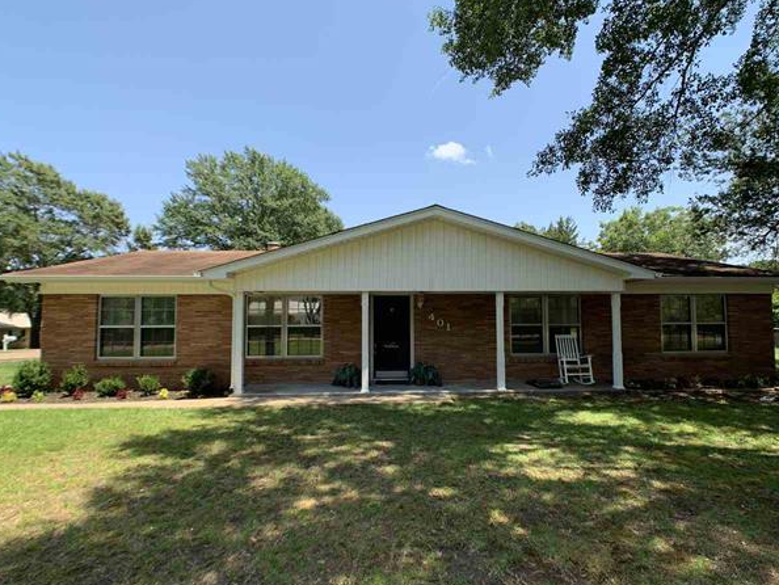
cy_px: 299
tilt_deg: +3.1
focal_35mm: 28
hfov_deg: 63.4
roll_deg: -0.3
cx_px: 403
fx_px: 630
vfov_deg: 49.8
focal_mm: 4.25
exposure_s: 1/954
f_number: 1.8
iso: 25
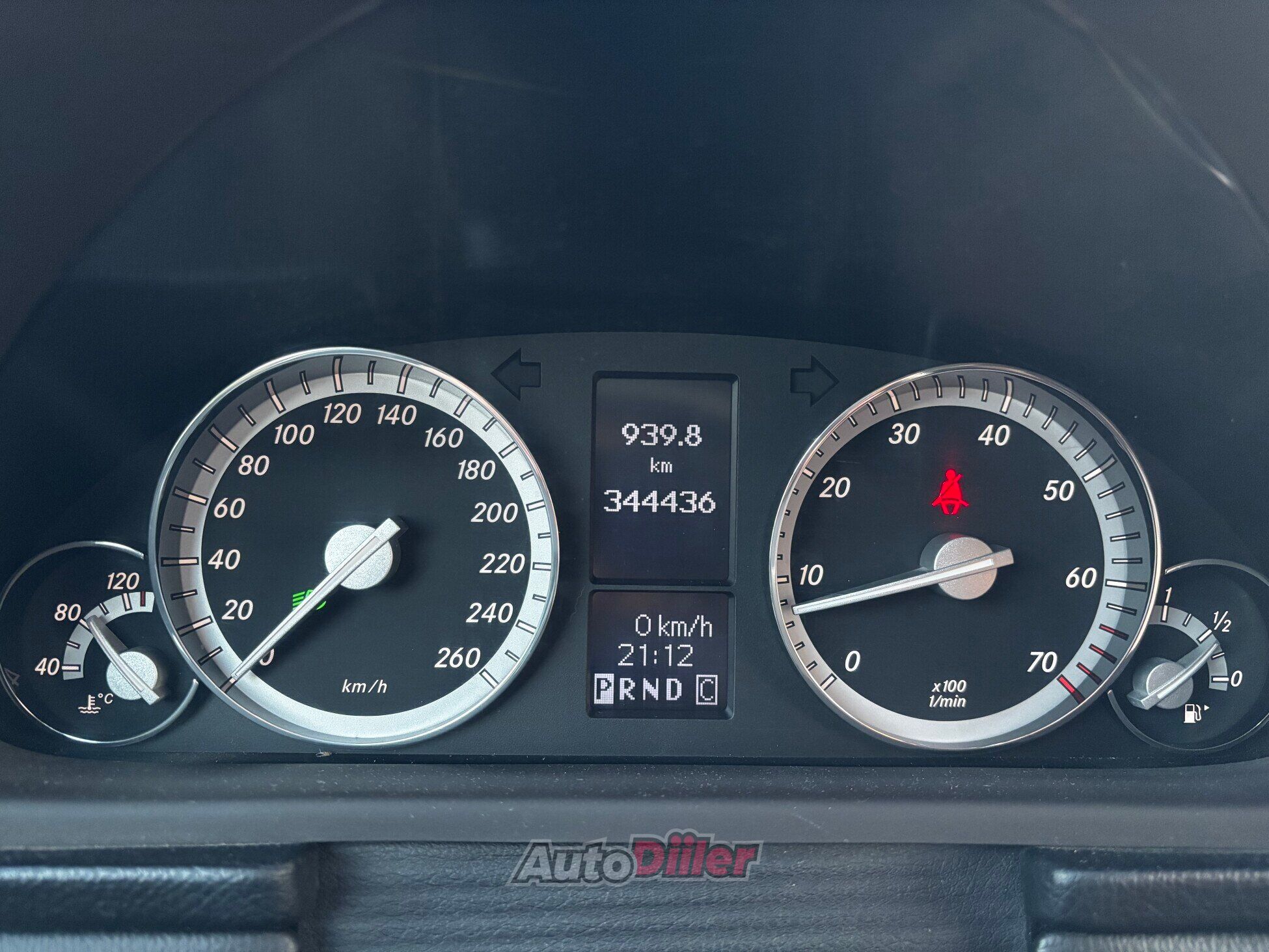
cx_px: 634
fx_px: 953
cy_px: 476
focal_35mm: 26
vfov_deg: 53.1
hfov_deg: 67.3
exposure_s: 1/40
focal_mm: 5.96
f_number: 1.6
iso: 640
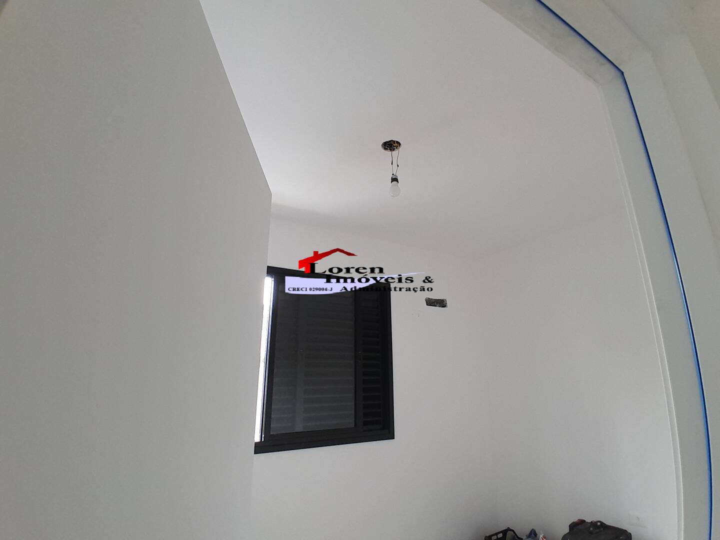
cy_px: 270
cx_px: 360
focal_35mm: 17
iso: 50
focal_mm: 1.46
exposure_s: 1/60
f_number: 2.2
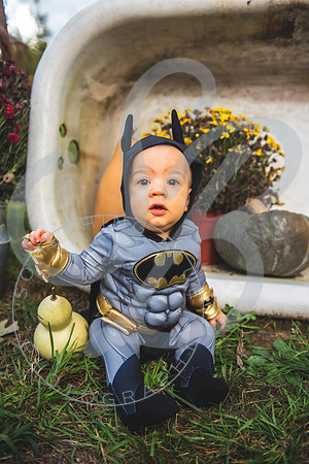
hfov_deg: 36.9
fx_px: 463
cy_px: 232
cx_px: 154
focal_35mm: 36
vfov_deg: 53.1
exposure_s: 1/1250
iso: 320
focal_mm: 36
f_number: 2.8
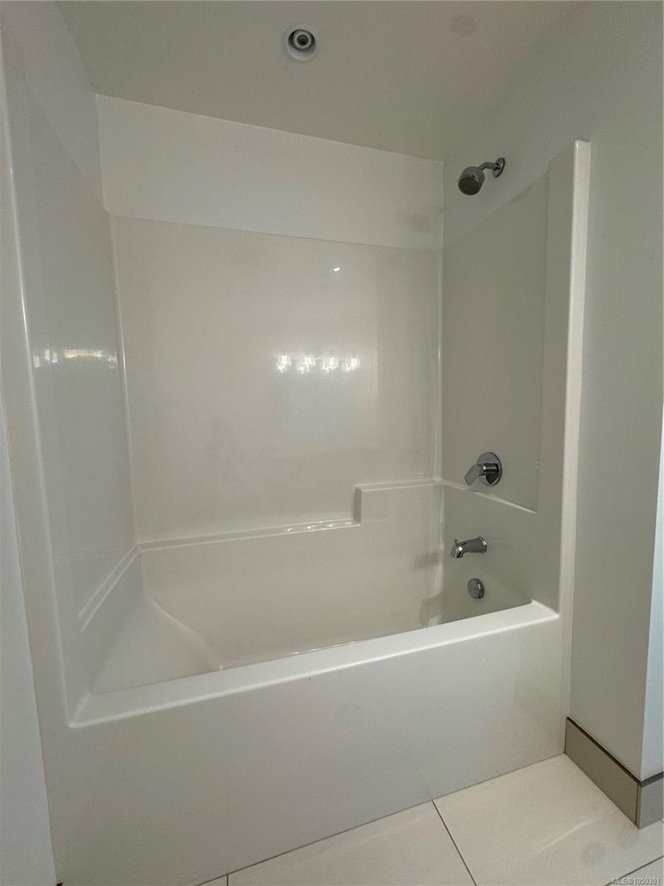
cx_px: 332
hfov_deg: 85.7
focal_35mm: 14
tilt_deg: -3.8
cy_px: 443
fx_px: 358
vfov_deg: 102.1
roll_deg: +2.4
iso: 160
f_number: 2.2
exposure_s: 1/120
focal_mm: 2.22
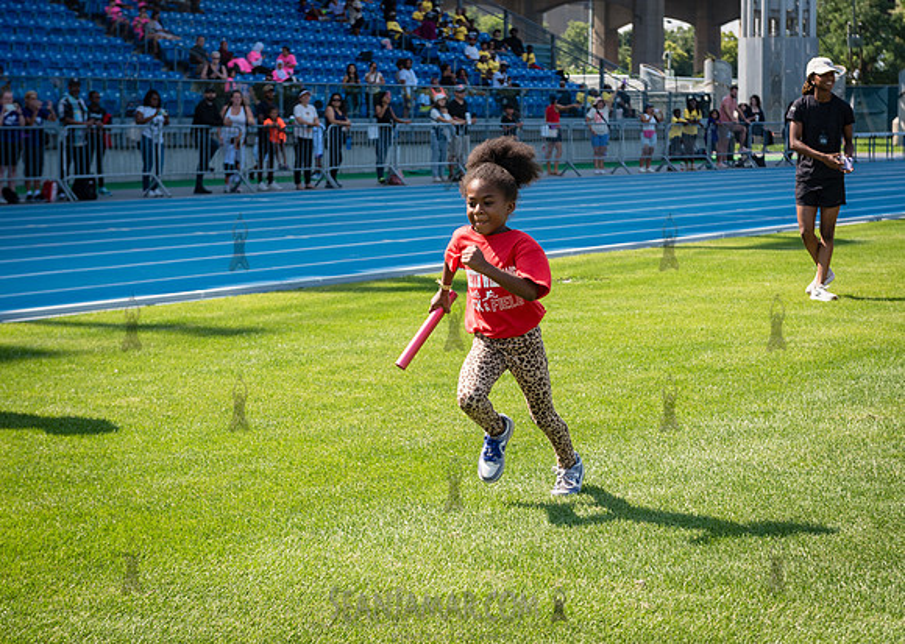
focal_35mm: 79
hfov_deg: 25.0
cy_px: 338
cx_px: 479
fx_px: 2037
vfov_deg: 18.0
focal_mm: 66
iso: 400
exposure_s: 1/800
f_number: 5.6
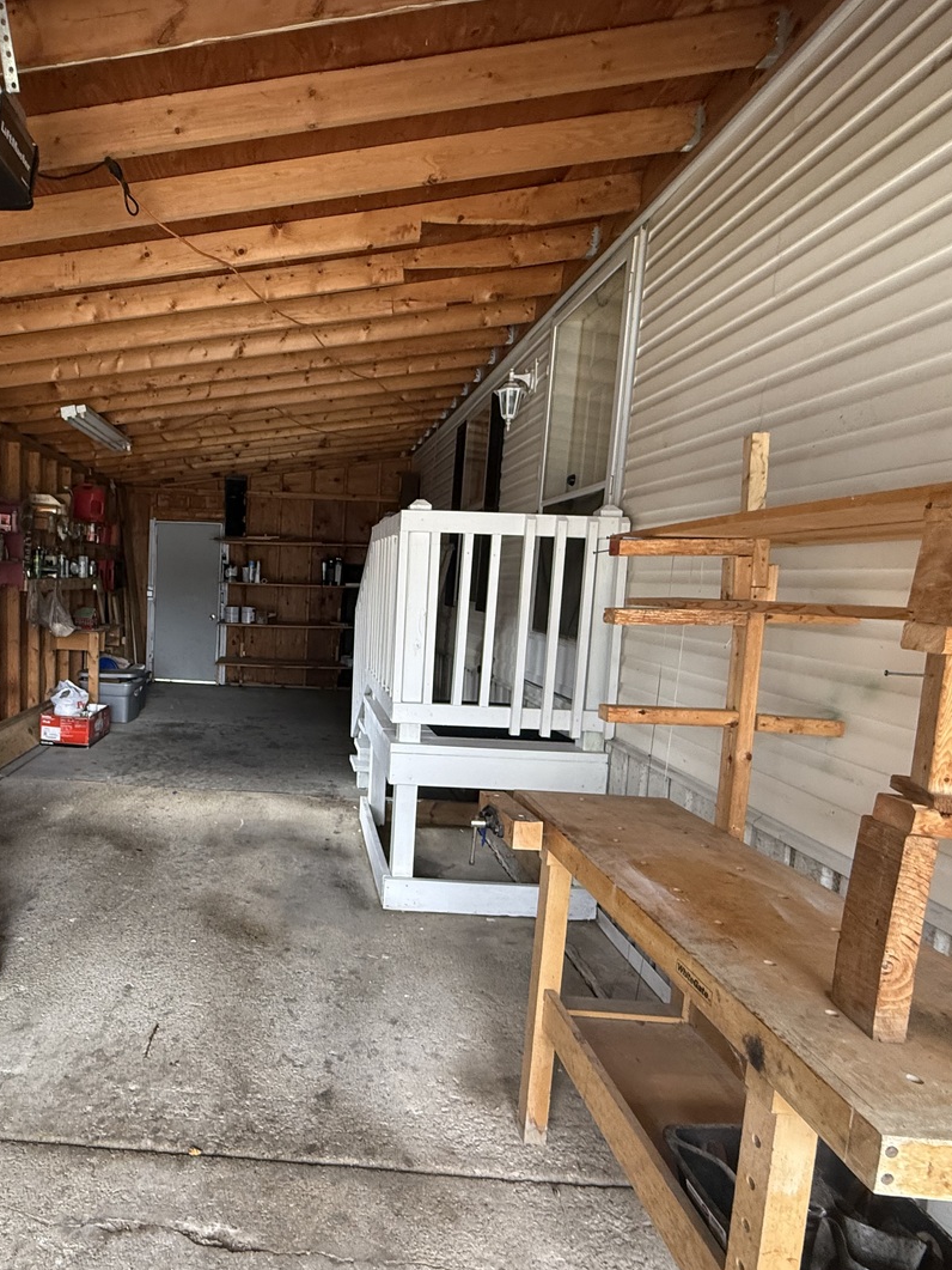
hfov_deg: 65.3
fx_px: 697
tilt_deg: -6.0
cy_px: 645
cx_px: 261
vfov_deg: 84.7
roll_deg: -2.7
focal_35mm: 19
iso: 320
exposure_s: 1/92
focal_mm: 2.22
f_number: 2.2
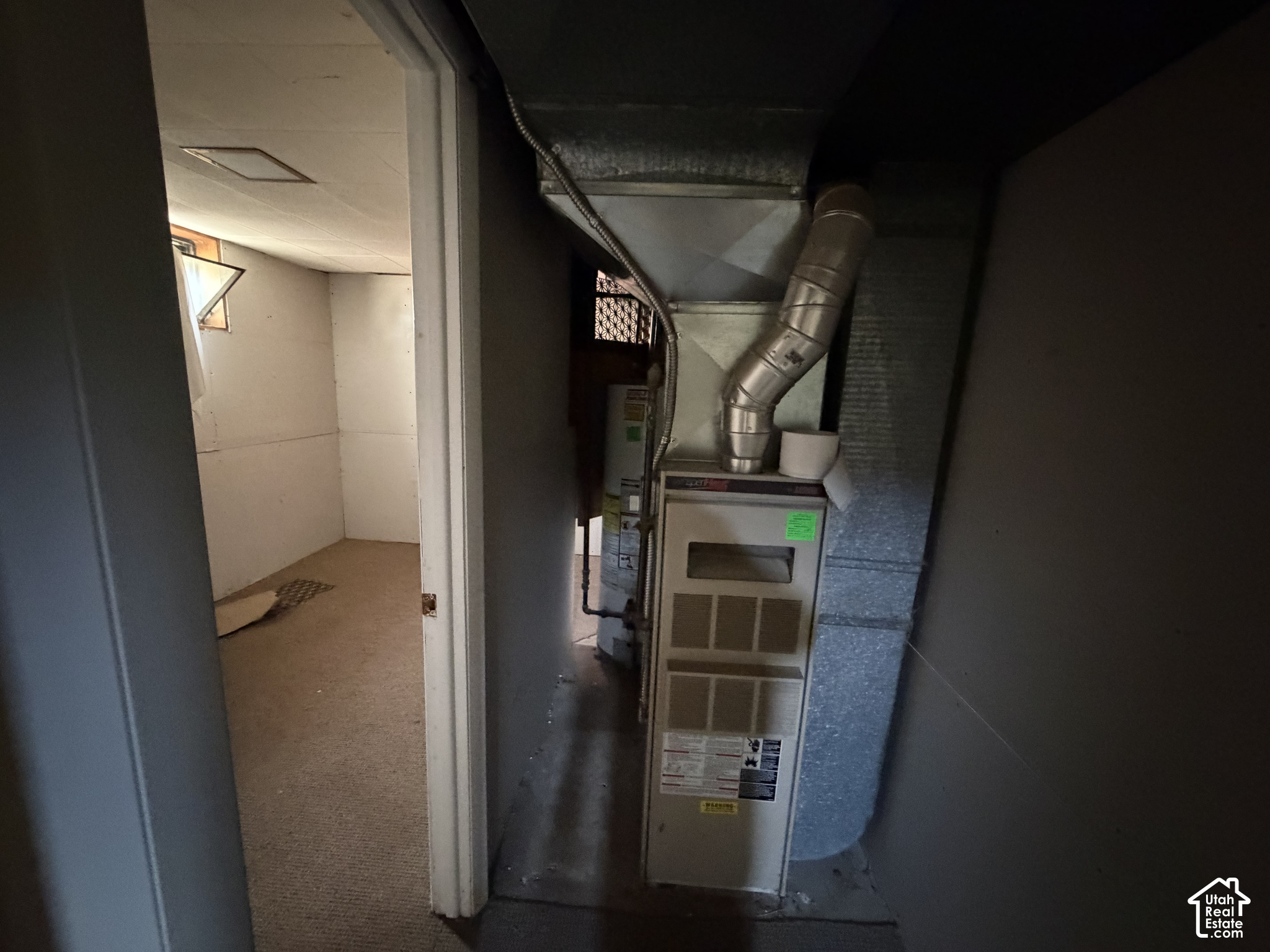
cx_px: 635
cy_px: 476
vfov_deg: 85.7
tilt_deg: -10.8
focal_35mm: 14
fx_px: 514
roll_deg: -2.4
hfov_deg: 102.1
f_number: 2.2
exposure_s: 1/30
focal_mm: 2.22
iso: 1600
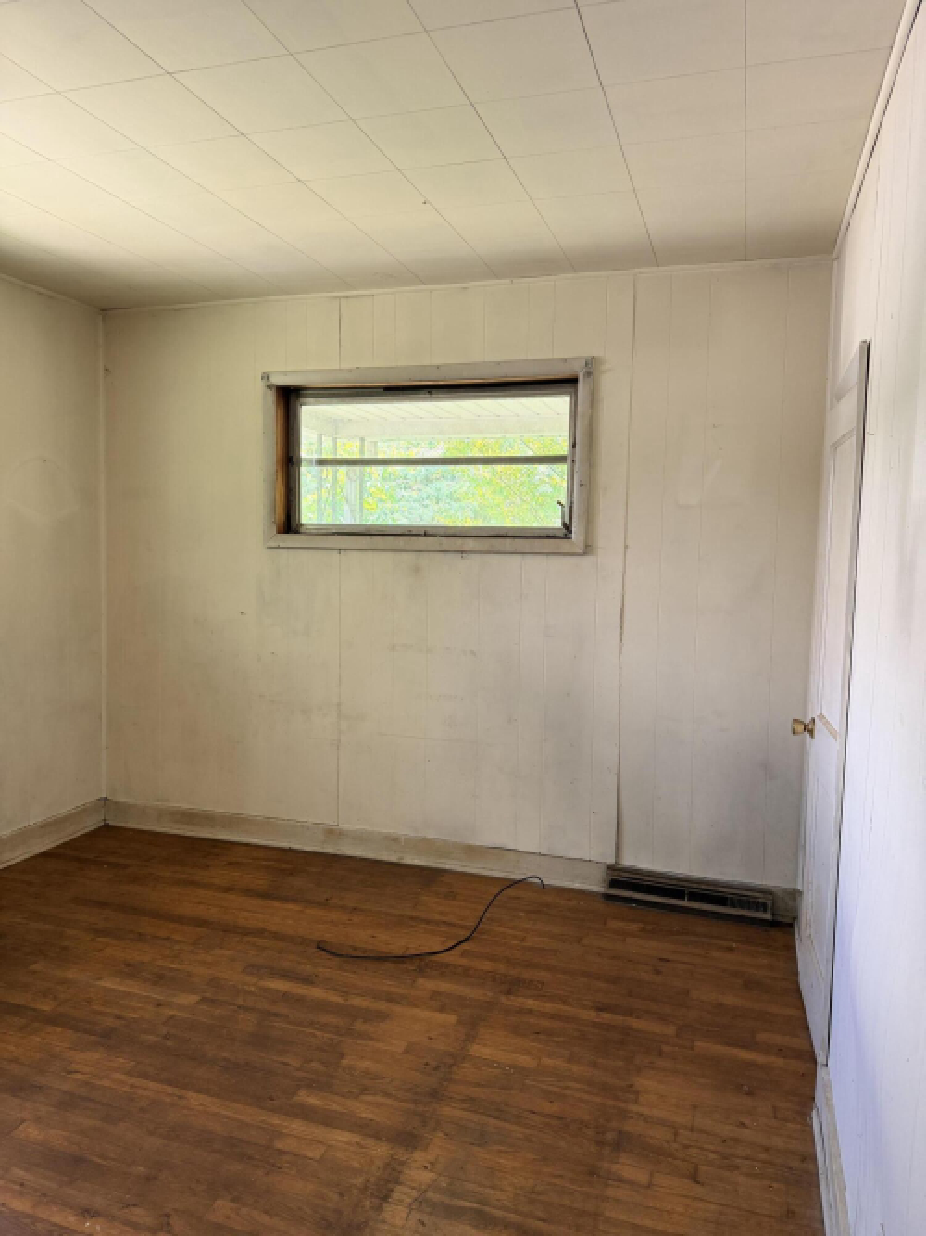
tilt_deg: -4.0
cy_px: 618
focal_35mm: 24
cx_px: 463
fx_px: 856
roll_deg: -1.5
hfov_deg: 56.8
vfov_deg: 71.6
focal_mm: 6.76
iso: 200
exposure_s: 1/126
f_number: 1.78
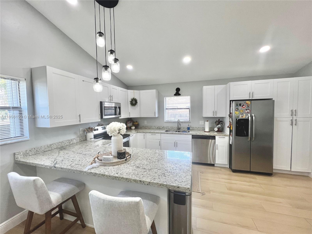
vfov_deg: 89.9
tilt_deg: -3.2
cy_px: 117
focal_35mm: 13
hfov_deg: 106.2
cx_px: 156
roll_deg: +0.9
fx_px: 117
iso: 80
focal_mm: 1.57
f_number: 1.8
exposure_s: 1/120
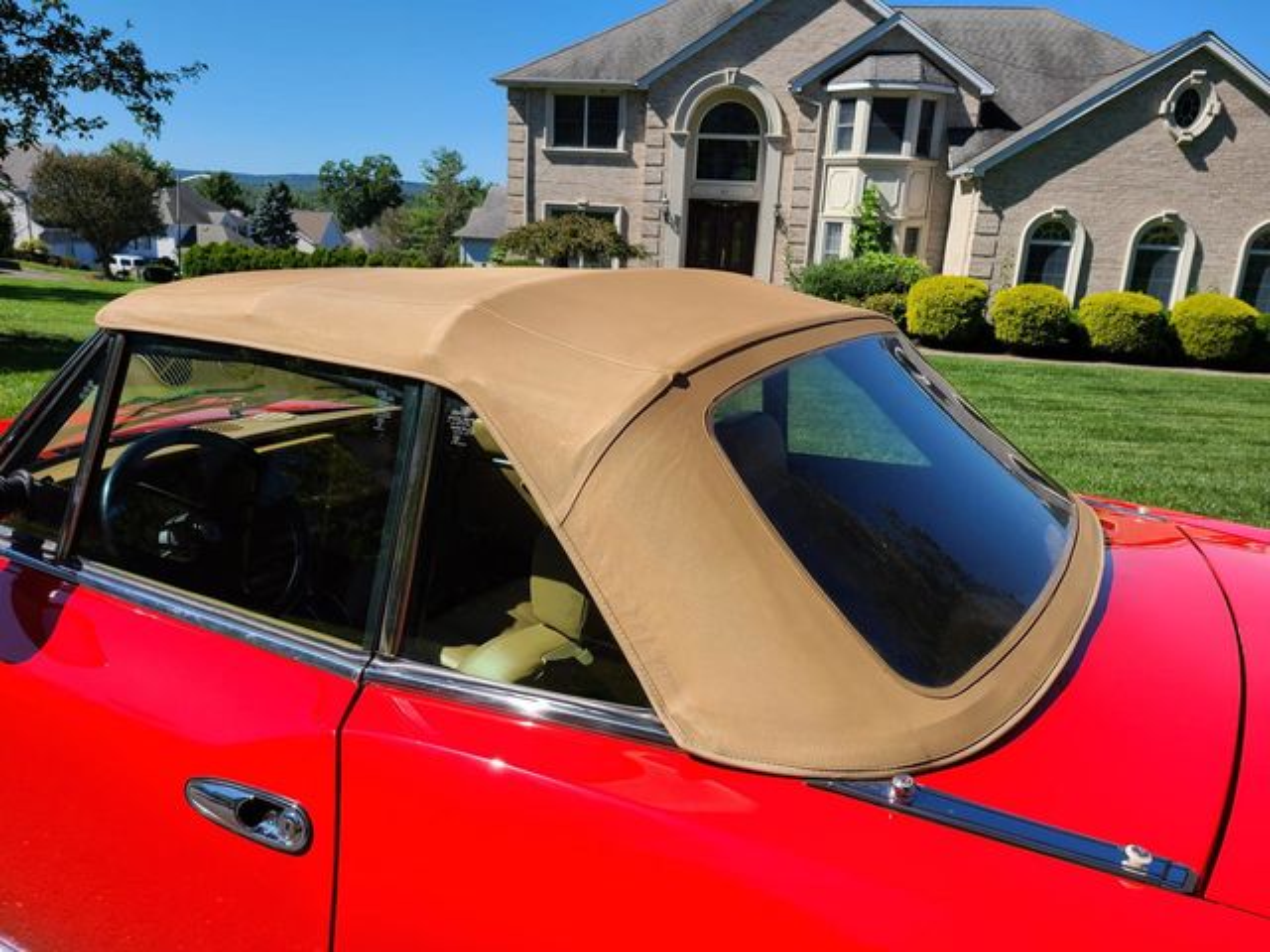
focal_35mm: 26
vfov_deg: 53.1
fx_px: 954
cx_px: 635
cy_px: 476
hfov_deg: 67.3
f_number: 1.8
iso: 40
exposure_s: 1/2664
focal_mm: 5.4
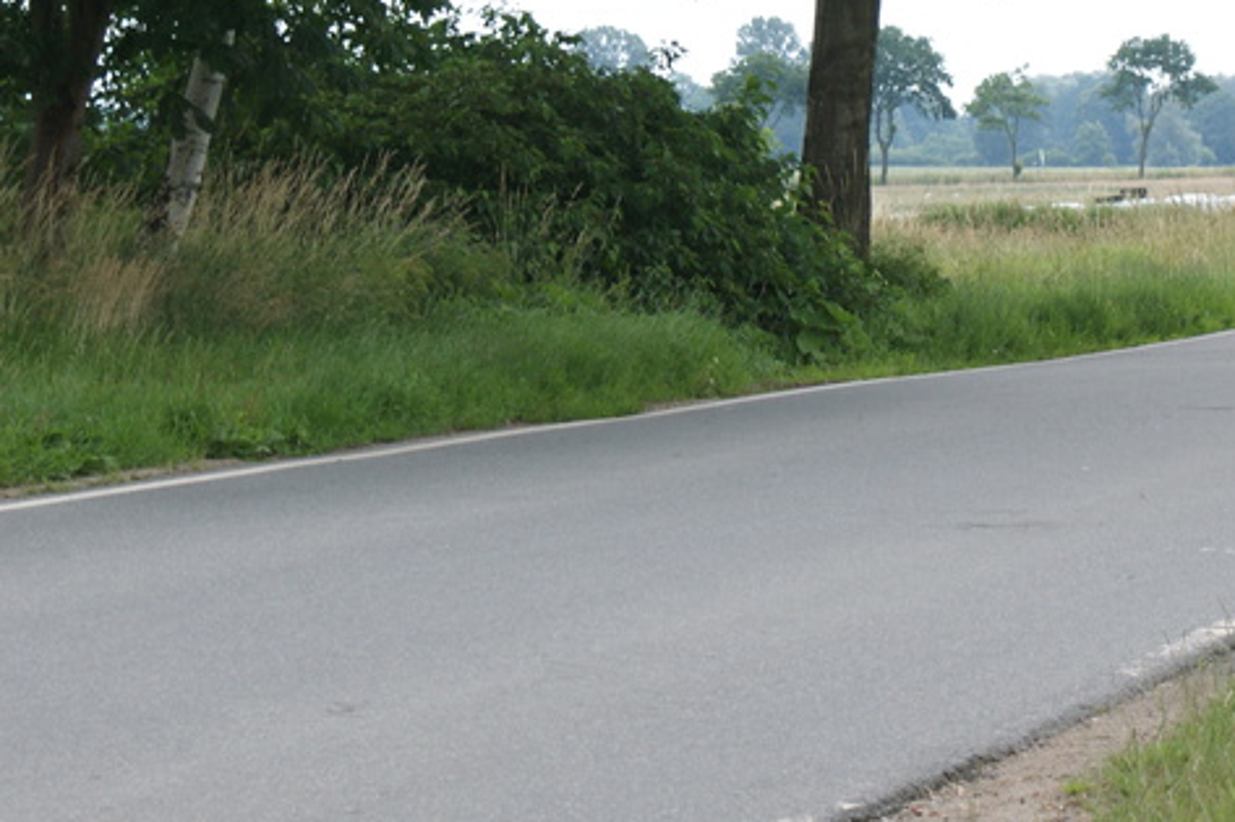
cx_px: 715
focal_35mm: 182
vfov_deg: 7.5
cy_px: 86
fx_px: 6241
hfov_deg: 11.3
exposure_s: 1/80
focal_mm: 50
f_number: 5.6
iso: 125
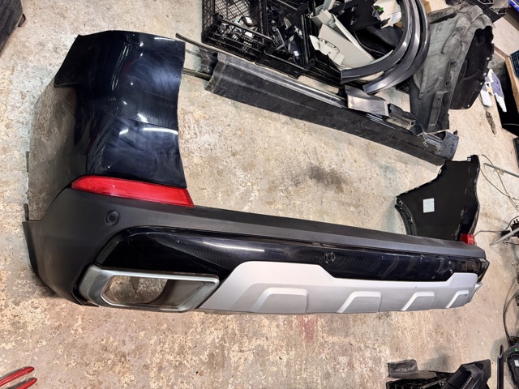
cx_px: 260
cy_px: 194
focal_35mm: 24
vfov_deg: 56.8
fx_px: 360
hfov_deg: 71.6
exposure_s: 1/50
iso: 320
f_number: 1.78
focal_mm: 6.76
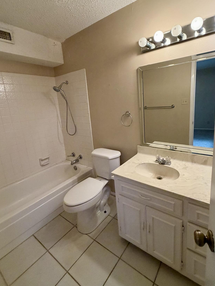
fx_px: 141
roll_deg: +4.2
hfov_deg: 74.4
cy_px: 129
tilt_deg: -10.4
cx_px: 121
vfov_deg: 90.8
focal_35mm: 17
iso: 320
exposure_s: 1/60
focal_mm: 2.22
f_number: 2.2
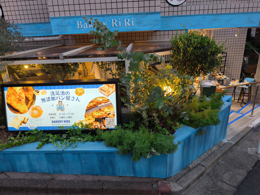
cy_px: 98
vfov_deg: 58.9
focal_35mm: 23
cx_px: 130
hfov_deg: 73.9
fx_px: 173
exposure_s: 1/100
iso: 200
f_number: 1.6
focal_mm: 6.57
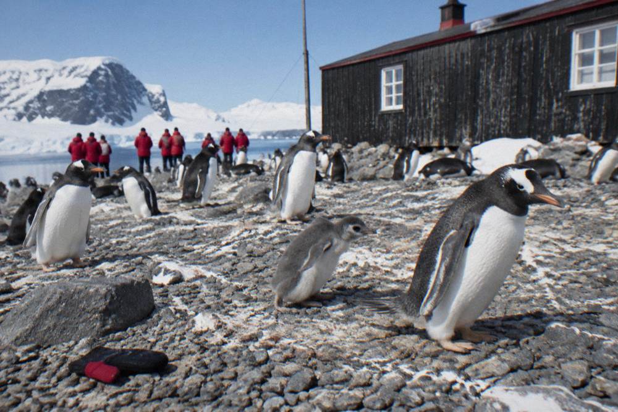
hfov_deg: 54.5
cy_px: 206
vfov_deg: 37.8
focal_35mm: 35
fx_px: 601
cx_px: 309
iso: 400
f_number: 7.1
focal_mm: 35
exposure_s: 1/500
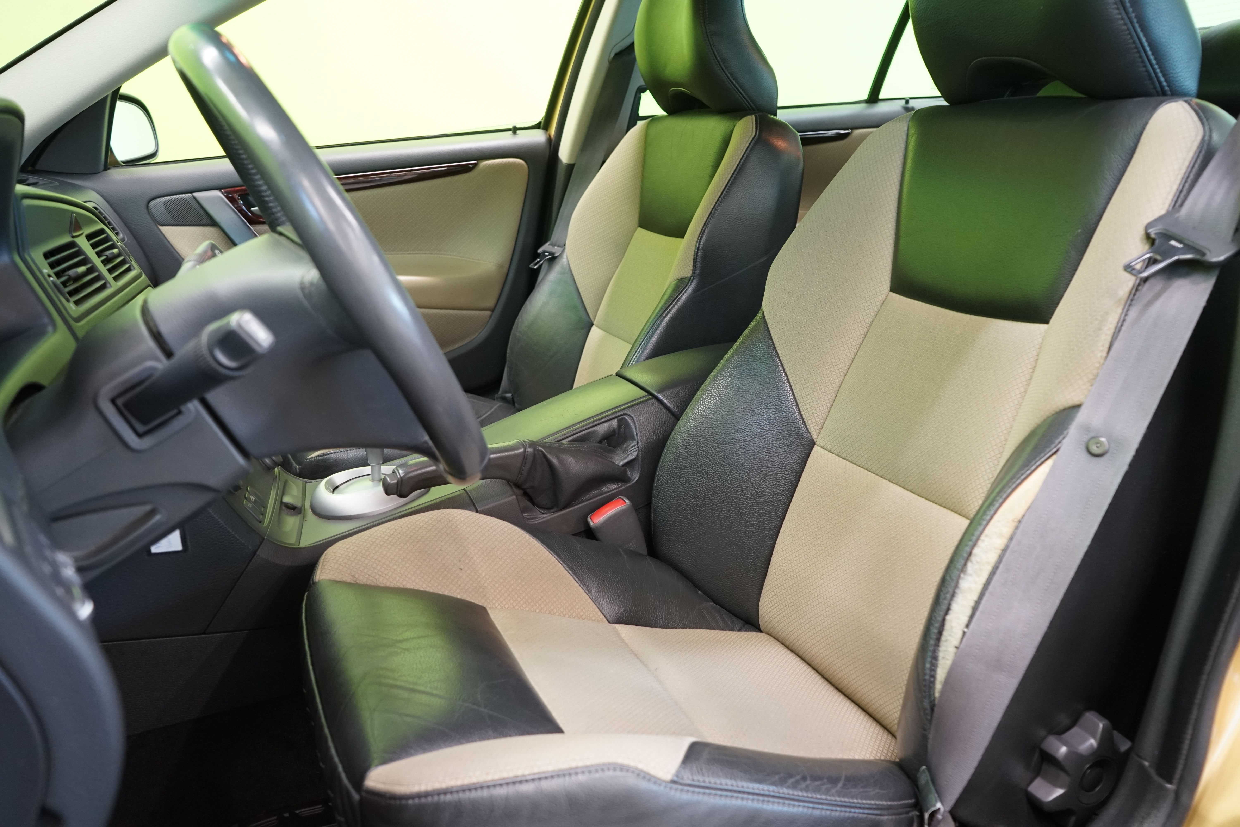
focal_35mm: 28
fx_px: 964
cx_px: 620
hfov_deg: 65.5
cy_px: 414
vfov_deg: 46.4
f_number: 5
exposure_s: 1/20
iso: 1600
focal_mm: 28
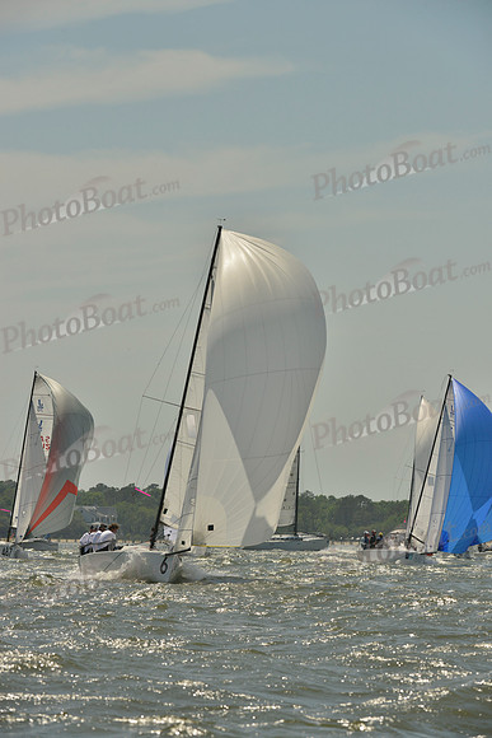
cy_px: 369
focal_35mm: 200
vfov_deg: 10.3
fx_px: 4097
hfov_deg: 6.9
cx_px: 246
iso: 280
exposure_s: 1/1600
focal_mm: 200
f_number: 10
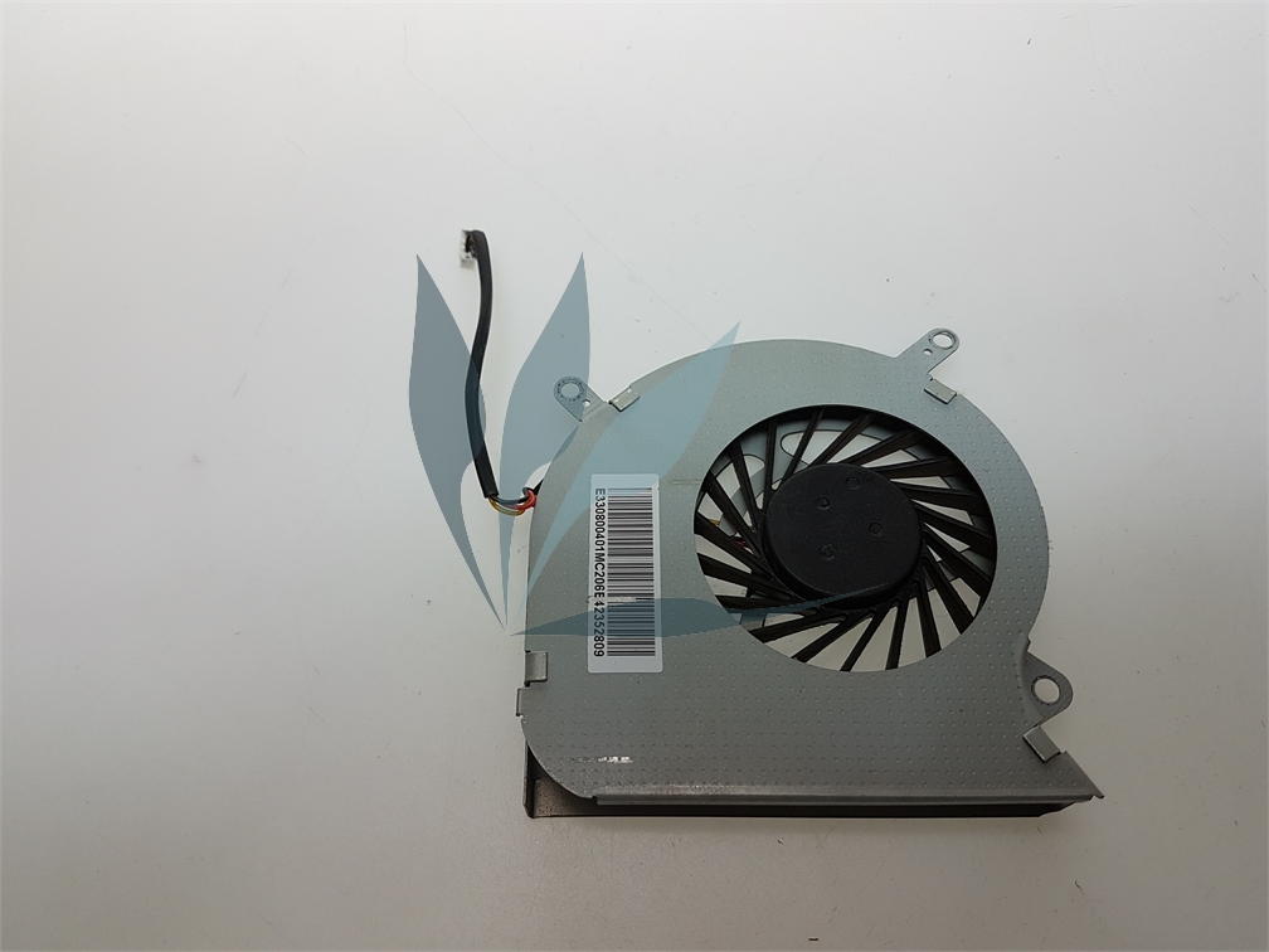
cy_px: 476
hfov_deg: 67.3
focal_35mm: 26
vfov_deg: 53.1
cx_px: 634
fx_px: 953
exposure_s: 1/100
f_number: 1.7
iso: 40
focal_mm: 4.2
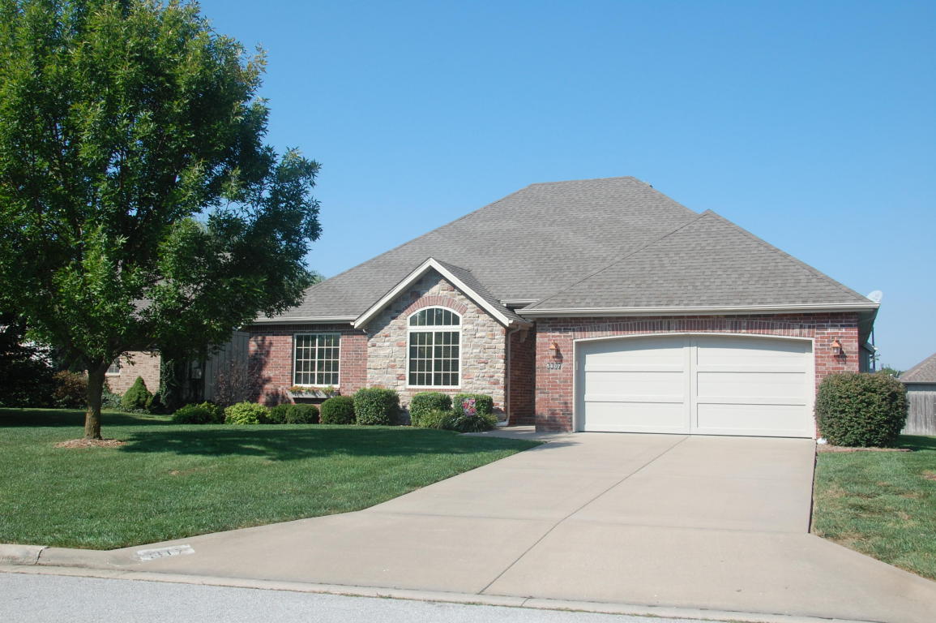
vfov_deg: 36.8
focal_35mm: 36
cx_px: 468
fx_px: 935
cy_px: 312
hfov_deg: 53.2
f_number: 9
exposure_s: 1/320
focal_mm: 24
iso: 200
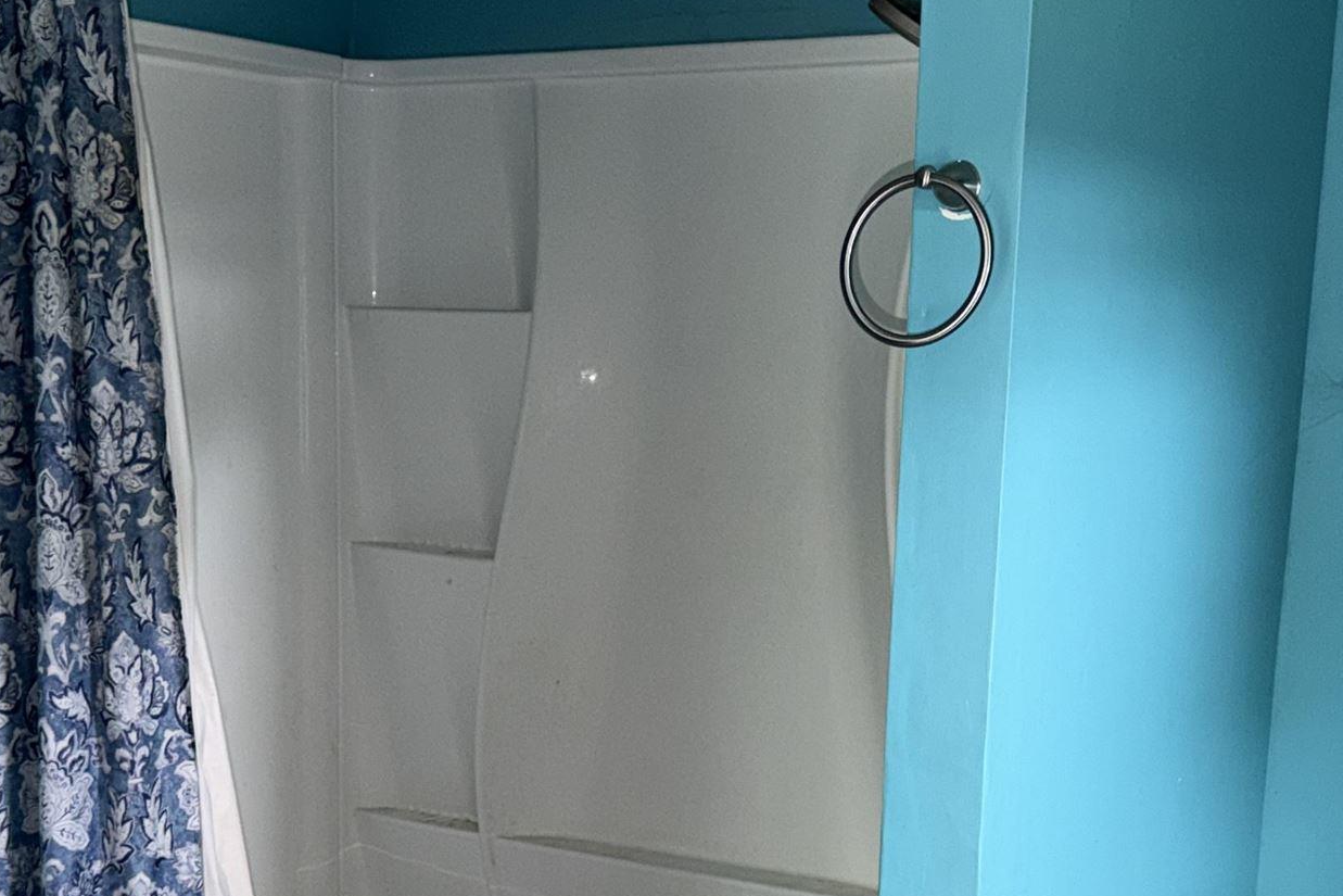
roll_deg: -1.4
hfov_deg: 32.4
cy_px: 843
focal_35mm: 62
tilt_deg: -11.5
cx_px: 657
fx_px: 2313
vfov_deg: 21.3
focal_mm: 6.76
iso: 80
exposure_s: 1/14
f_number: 1.78
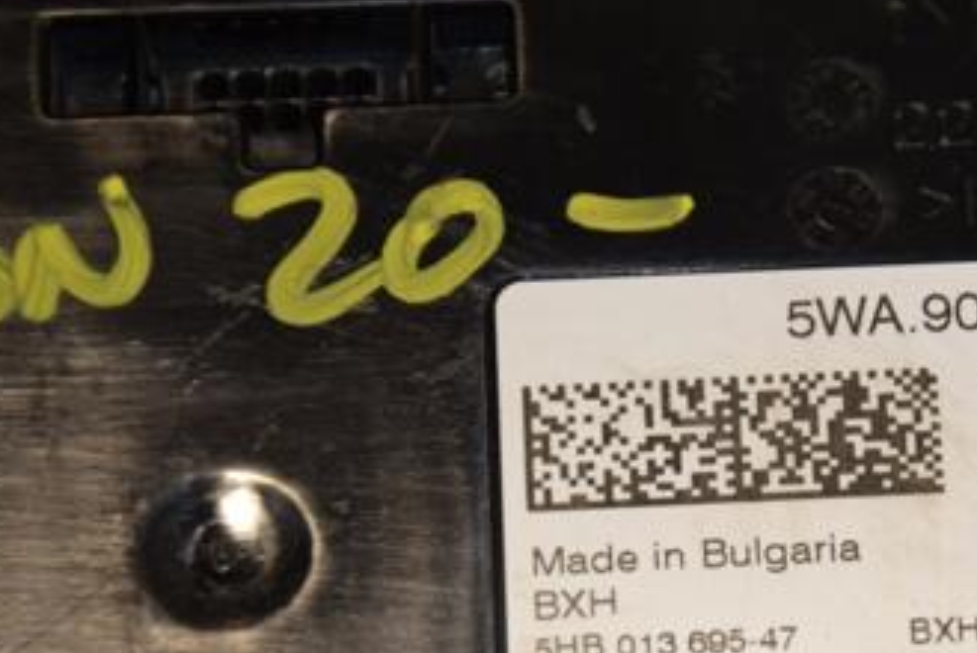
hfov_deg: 7.2
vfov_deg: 4.8
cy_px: 499
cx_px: 823
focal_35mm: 287
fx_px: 7793
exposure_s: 1/200
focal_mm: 105
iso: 800
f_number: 8
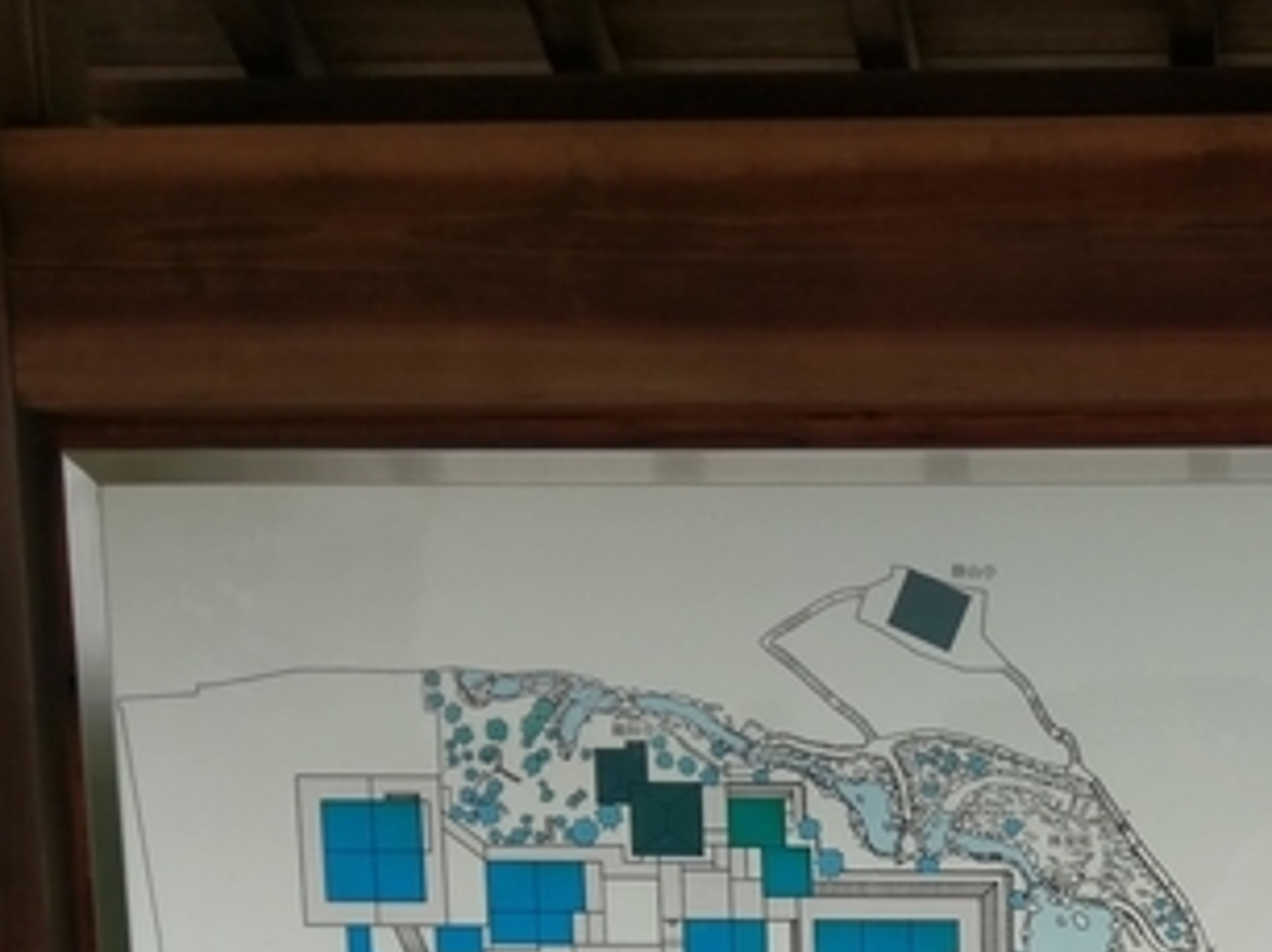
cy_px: 1114
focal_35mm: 68
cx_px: 1264
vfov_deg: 20.3
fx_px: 2497
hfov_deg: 27.0
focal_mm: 4.58
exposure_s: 1/960
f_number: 1.8
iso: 100
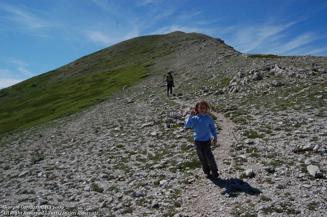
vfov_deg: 47.8
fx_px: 245
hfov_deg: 67.4
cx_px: 164
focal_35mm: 27
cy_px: 108
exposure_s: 1/1250
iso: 1600
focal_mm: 18
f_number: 18
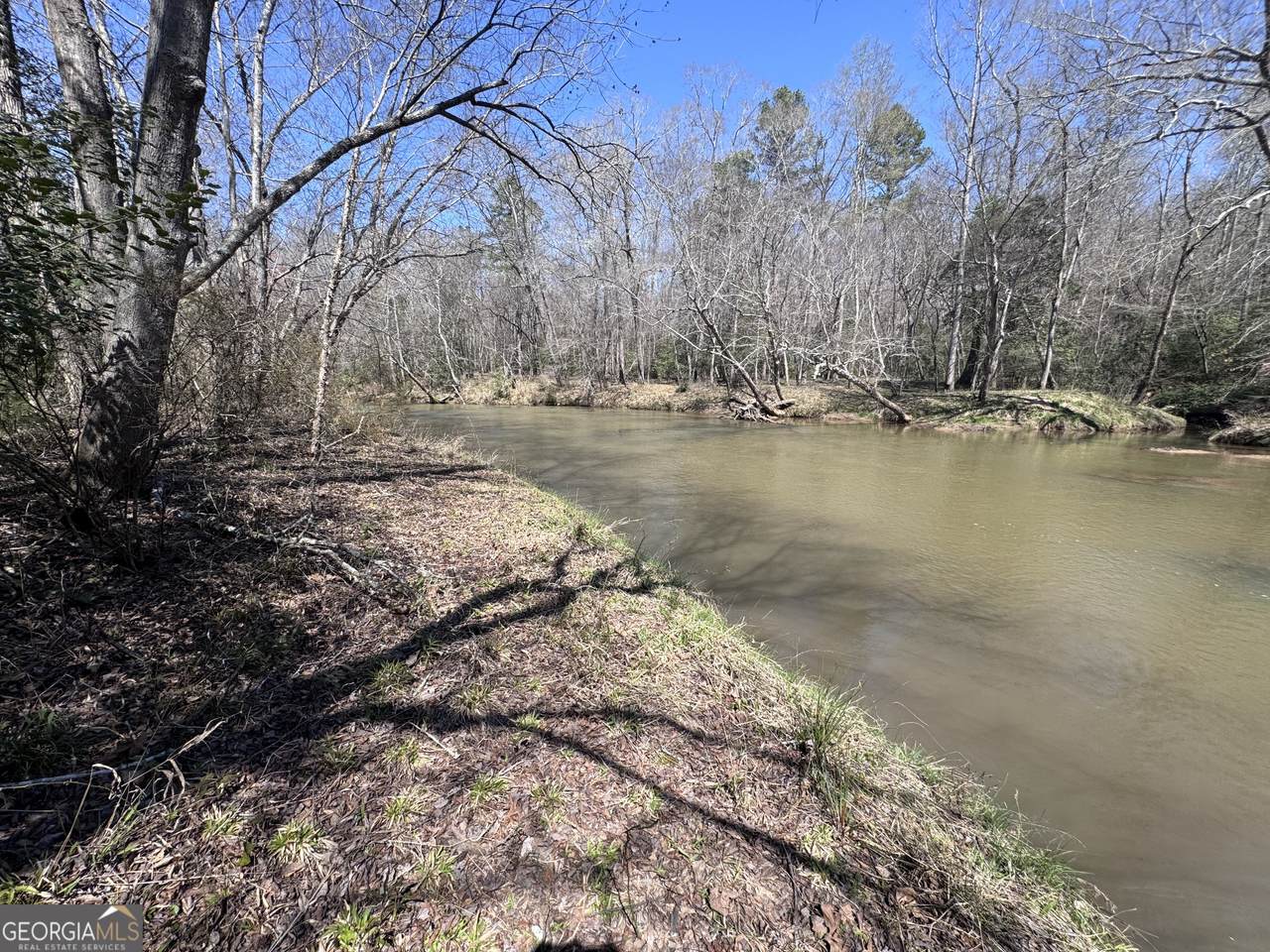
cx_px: 635
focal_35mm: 14
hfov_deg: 102.1
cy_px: 476
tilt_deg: -10.9
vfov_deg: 85.7
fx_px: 514
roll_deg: -0.1
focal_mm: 2.22
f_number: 2.2
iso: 50
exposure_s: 1/840
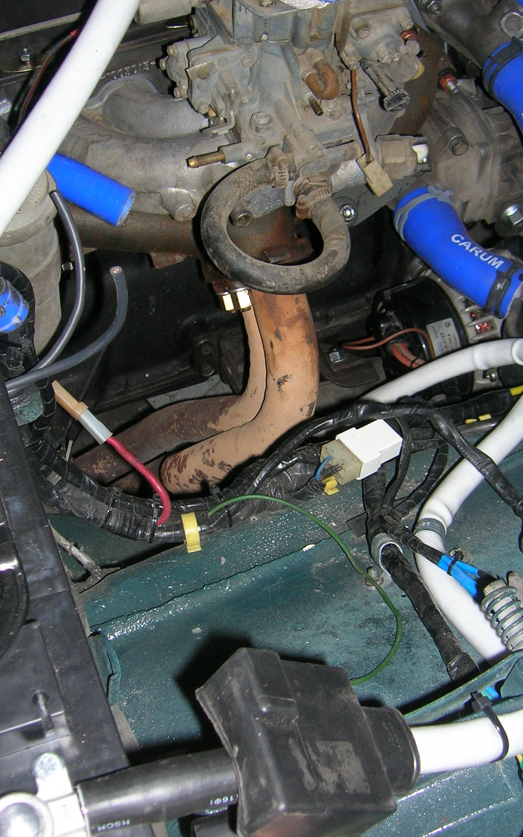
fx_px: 1072
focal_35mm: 47
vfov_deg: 42.6
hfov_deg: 27.4
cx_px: 259
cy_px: 424
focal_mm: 5.7
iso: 50
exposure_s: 1/60.1
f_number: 2.9
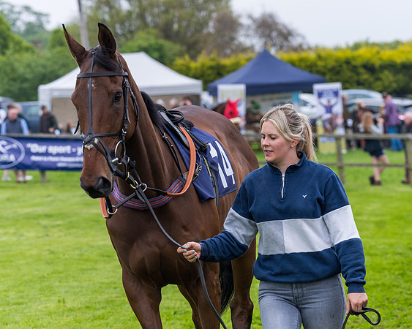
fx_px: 2318
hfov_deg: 10.2
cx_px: 229
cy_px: 147
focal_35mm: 190
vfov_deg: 8.1
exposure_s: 1/640
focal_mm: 135
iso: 400
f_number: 5
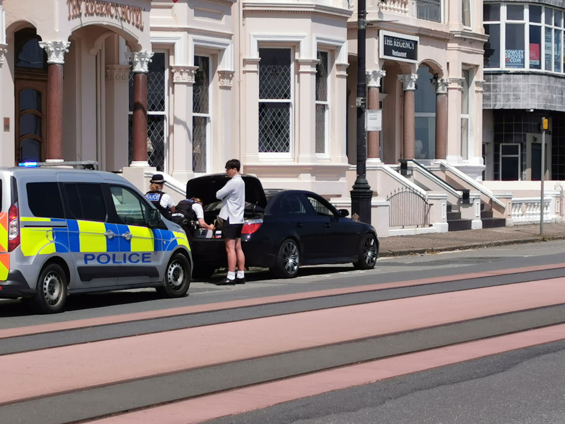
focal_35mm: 108
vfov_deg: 13.7
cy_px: 195
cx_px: 158
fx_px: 1763
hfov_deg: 18.1
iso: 50
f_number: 1.6
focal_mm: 5.56
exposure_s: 1/6135
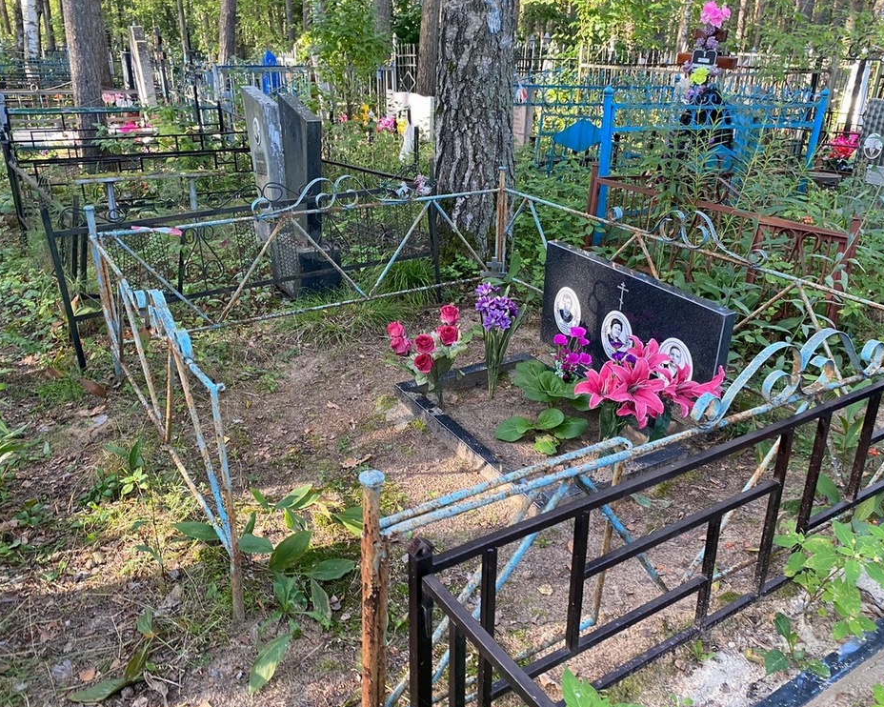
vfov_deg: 51.5
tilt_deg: -20.2
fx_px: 732
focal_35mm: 28
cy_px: 348
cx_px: 452
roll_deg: -2.6
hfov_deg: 62.2
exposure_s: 1/98
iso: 125
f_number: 1.8
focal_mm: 4.25
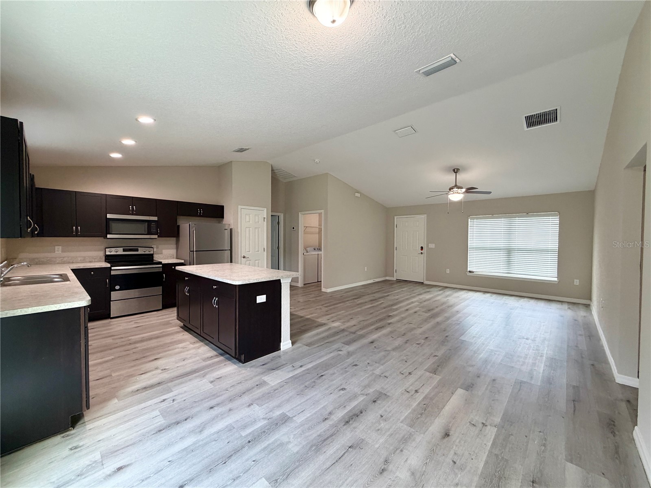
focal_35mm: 14
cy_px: 244
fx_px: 263
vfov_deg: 85.7
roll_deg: +0.0
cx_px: 326
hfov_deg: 102.1
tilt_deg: -0.6
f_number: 2.2
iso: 320
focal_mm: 2.22
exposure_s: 1/60
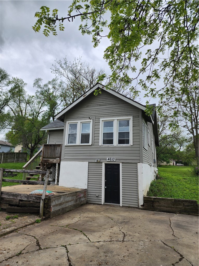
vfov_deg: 73.9
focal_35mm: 23
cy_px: 133
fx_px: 176
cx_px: 100
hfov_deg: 58.9
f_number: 1.8
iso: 12
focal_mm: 6.4
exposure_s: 1/297
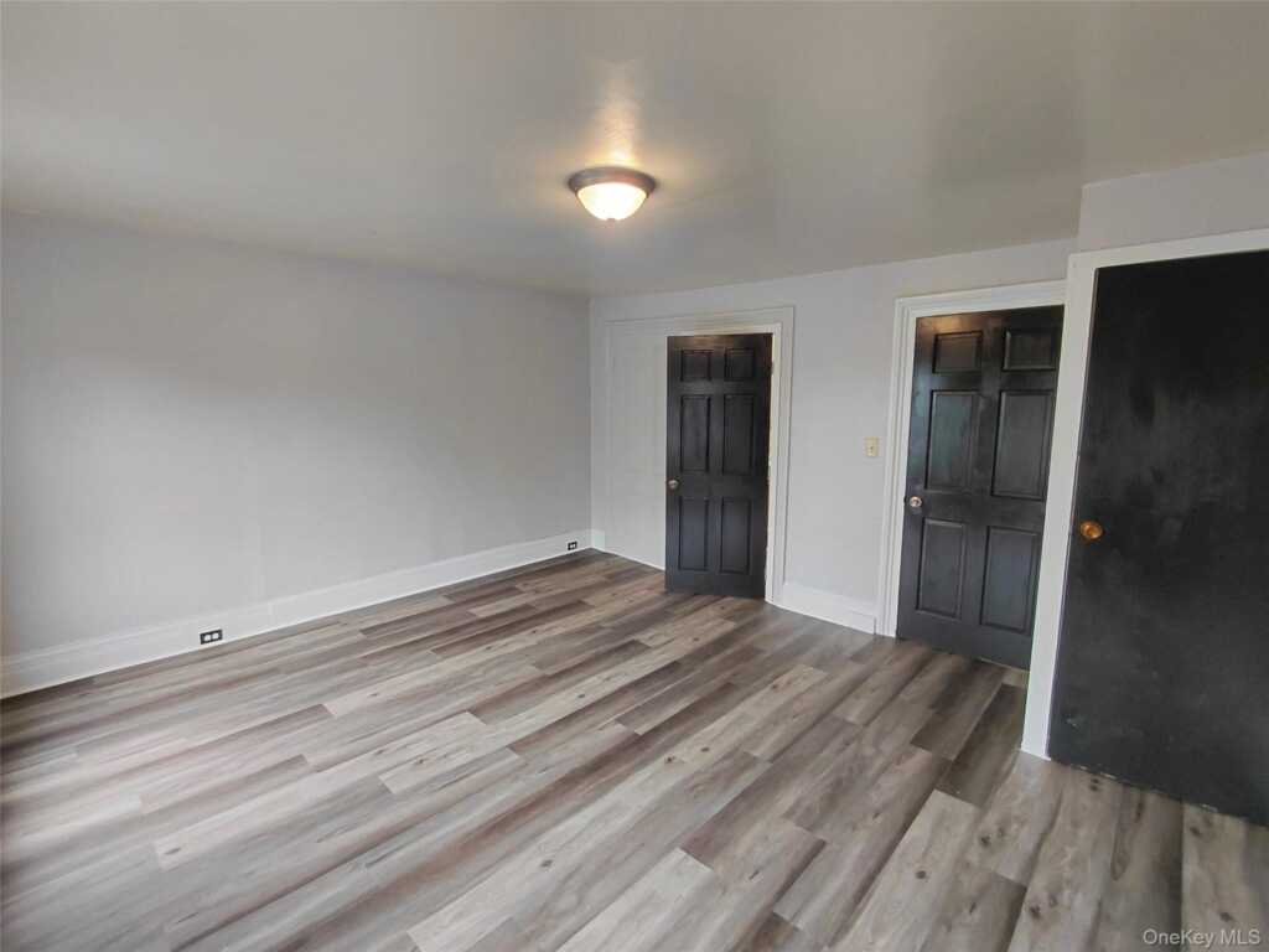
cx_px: 634
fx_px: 587
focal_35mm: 16
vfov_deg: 78.1
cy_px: 476
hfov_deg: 94.5
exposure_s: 1/60
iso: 160
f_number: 2.2
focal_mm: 1.64
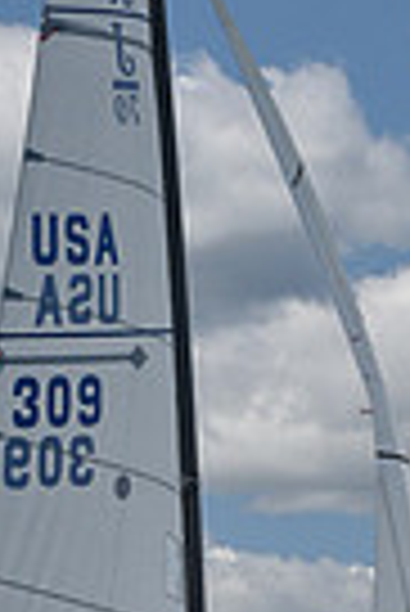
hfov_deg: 4.6
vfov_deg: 6.9
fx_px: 5078
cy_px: 252
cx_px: 173
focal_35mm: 298
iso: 320
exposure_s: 1/800
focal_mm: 70
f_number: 8
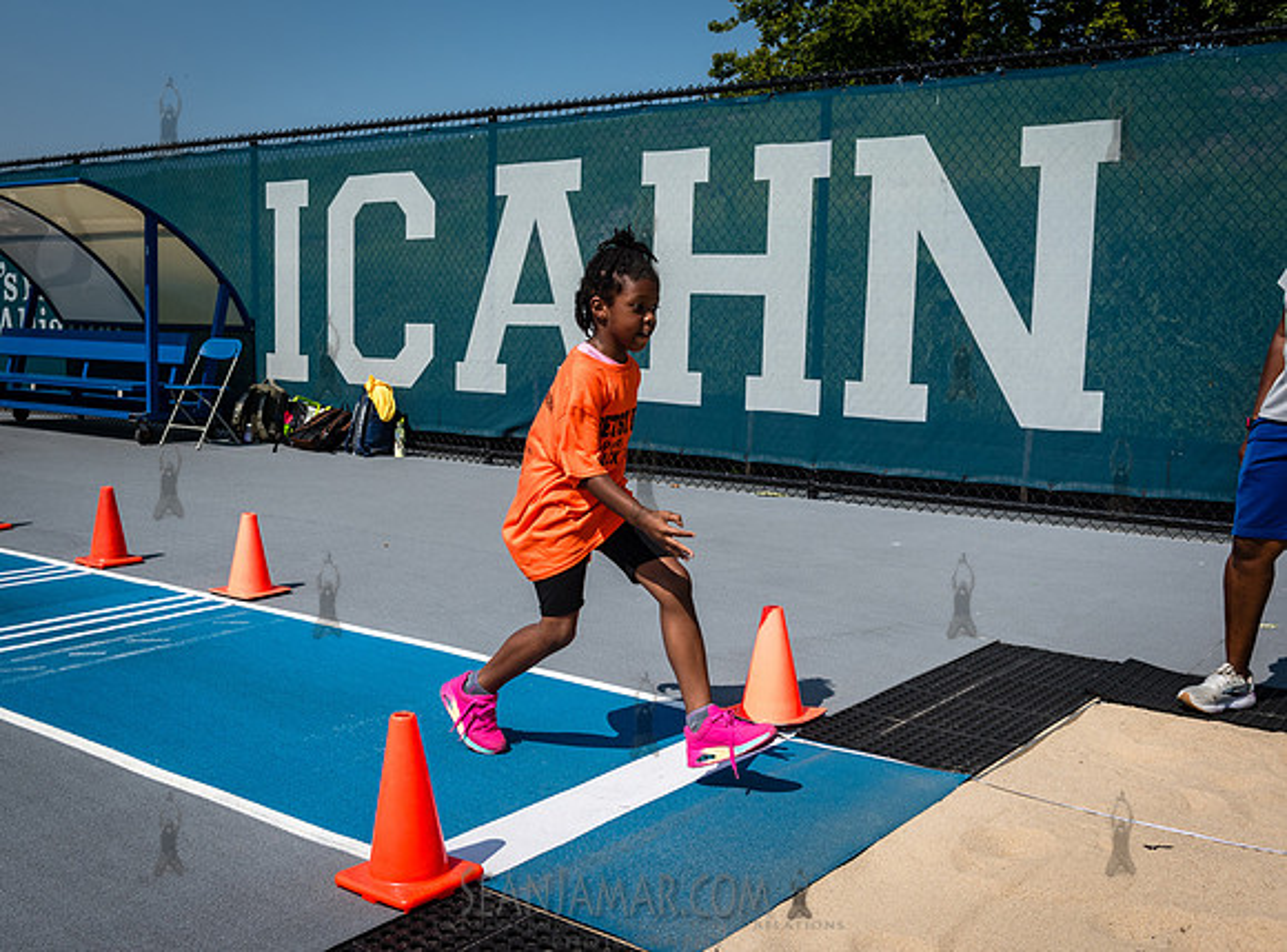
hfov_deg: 50.9
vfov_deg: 39.0
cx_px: 531
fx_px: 1344
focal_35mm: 36
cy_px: 453
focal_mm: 32
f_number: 5.6
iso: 400
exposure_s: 1/2500
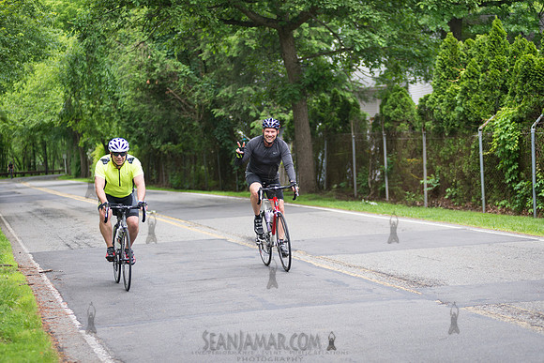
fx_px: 1300
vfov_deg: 15.9
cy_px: 182
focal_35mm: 86
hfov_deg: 23.6
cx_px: 272
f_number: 2.8
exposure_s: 1/800
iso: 640
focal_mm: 86
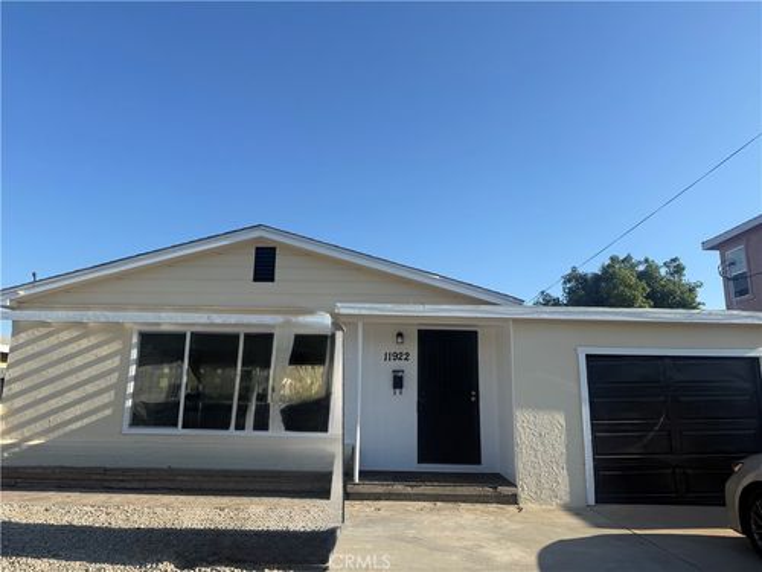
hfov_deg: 71.6
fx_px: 528
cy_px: 286
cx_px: 381
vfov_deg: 56.8
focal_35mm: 24
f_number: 1.78
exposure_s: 1/3425
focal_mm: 6.76
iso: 80
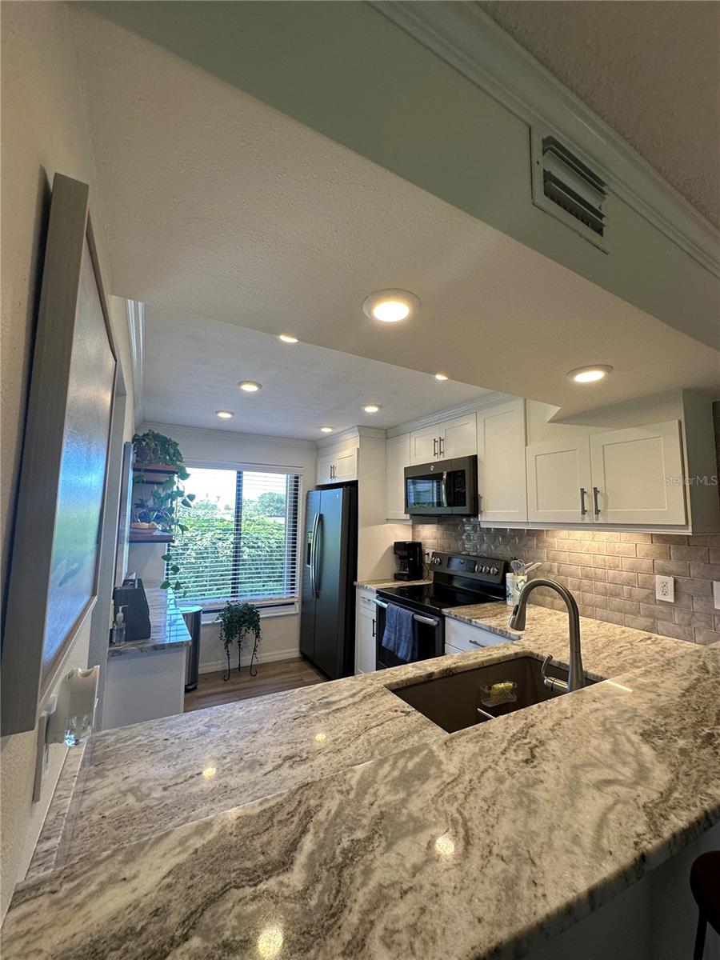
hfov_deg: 85.7
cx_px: 360
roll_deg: -0.5
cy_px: 480
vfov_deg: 102.1
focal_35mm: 14
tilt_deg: +6.2
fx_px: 388
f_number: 2.2
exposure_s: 1/120
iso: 100
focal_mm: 2.22
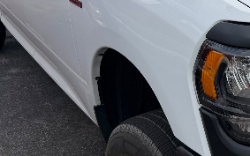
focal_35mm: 92
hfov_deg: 20.9
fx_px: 627
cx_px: 304
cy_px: 5
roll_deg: +4.8
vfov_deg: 14.0
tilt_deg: -11.0
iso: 80
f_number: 1.78
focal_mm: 6.76
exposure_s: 1/4673
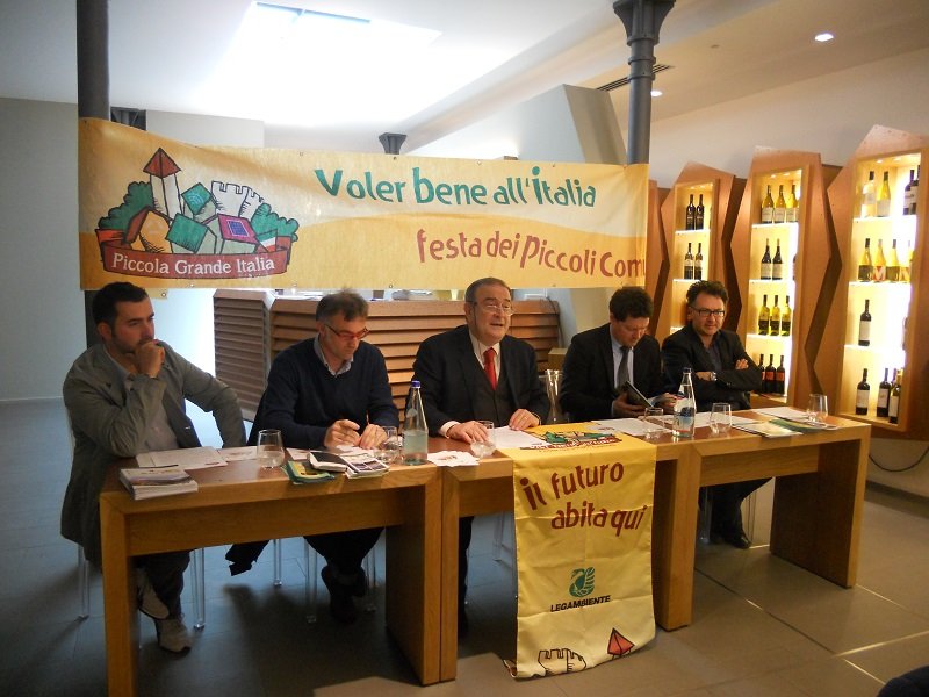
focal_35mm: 27
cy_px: 348
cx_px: 464
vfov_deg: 51.4
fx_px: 725
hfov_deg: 65.3
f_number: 3.2
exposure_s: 1/30
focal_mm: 4.9
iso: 250
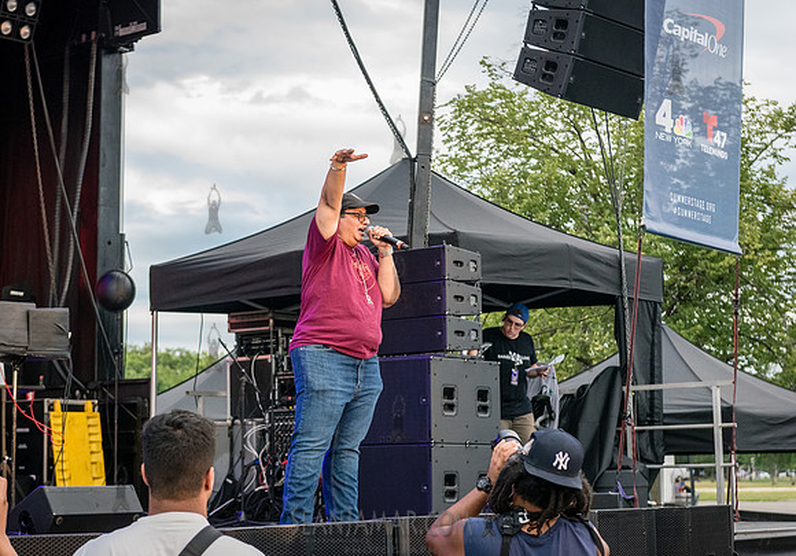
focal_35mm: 78
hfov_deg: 25.5
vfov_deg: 18.0
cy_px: 297
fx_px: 1756
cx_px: 348
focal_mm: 70
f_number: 4.5
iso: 3200
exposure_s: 1/1000
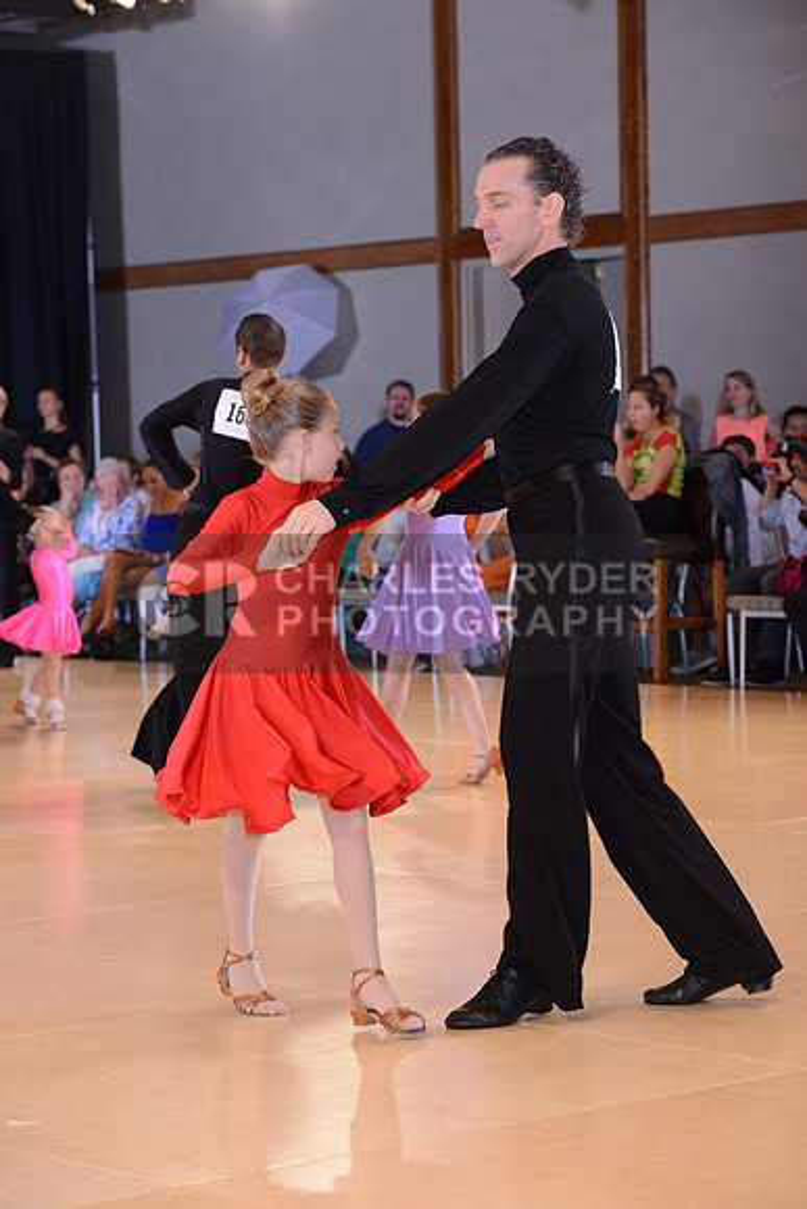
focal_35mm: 105
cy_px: 604
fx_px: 3528
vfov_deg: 19.5
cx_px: 404
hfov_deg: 13.0
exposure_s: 1/250
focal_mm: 105
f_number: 5.6
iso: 1250
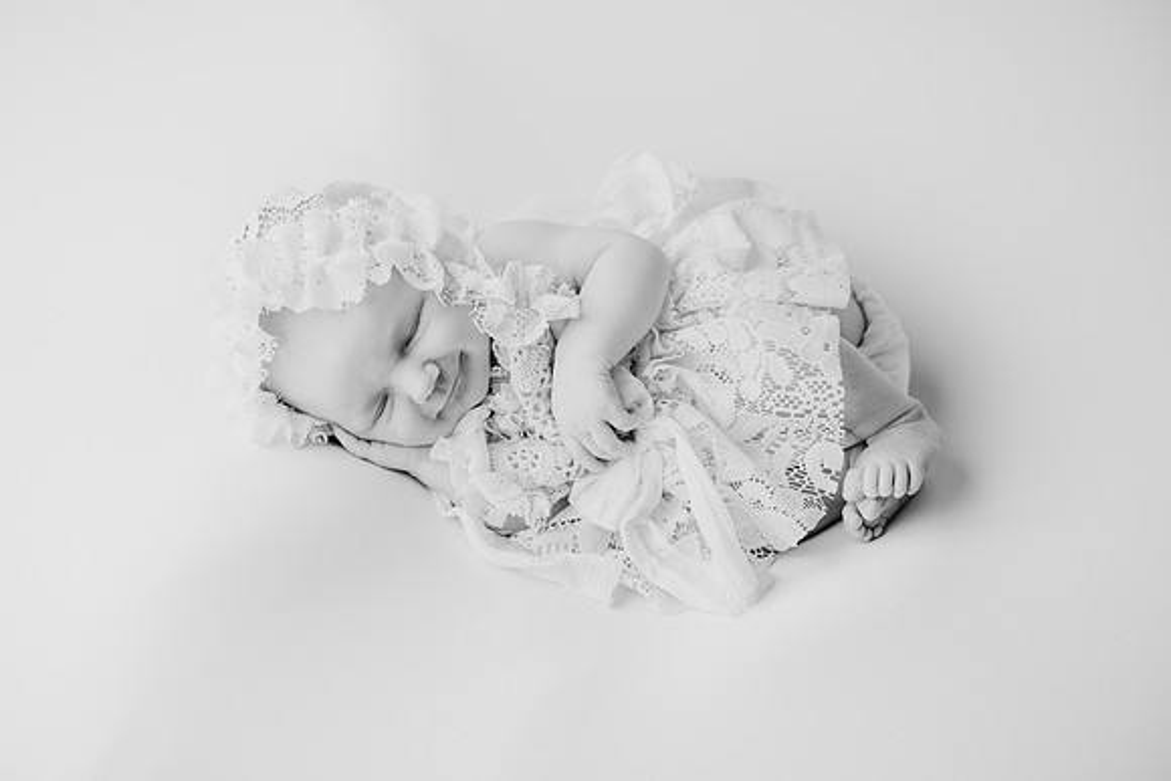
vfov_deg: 24.8
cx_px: 555
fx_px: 1777
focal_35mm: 55
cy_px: 389
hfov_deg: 36.5
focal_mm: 50
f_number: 2.5
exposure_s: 1/200
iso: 100
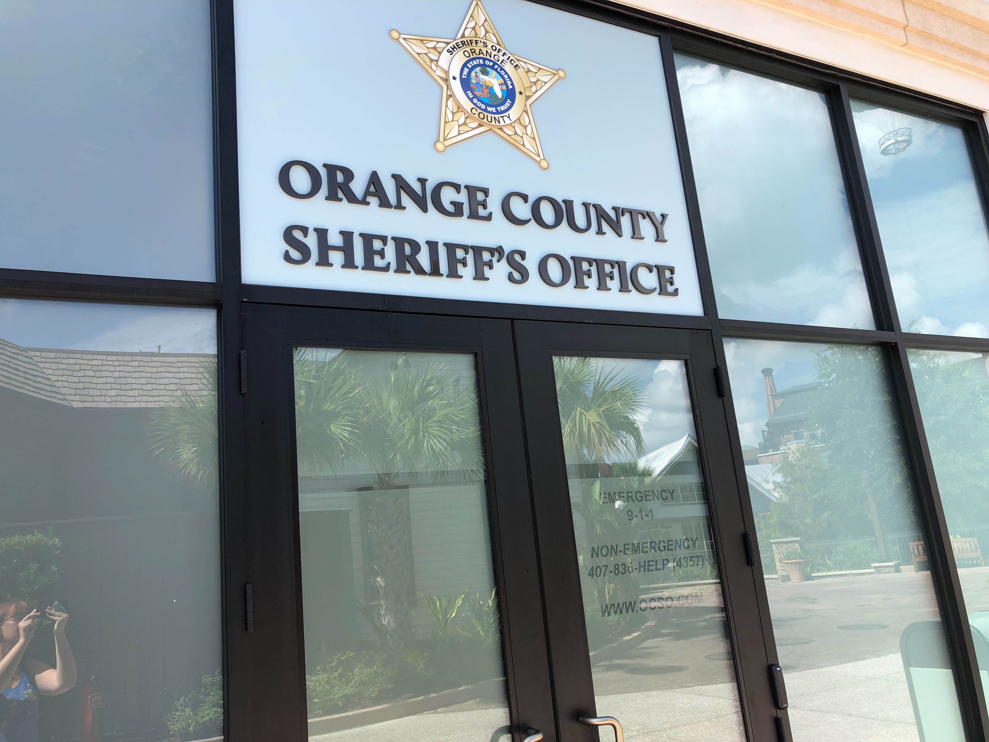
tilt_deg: +12.1
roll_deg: +6.0
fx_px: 800
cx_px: 494
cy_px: 371
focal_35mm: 28
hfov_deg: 63.4
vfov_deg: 49.7
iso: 20
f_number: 1.8
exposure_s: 1/615
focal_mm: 3.99
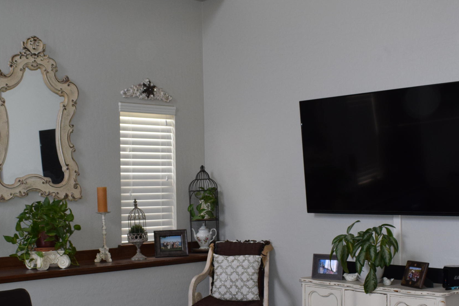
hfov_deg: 36.8
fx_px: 689
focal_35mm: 54
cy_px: 188
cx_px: 194
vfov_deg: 25.0
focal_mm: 20
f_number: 5
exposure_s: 1/100
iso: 800
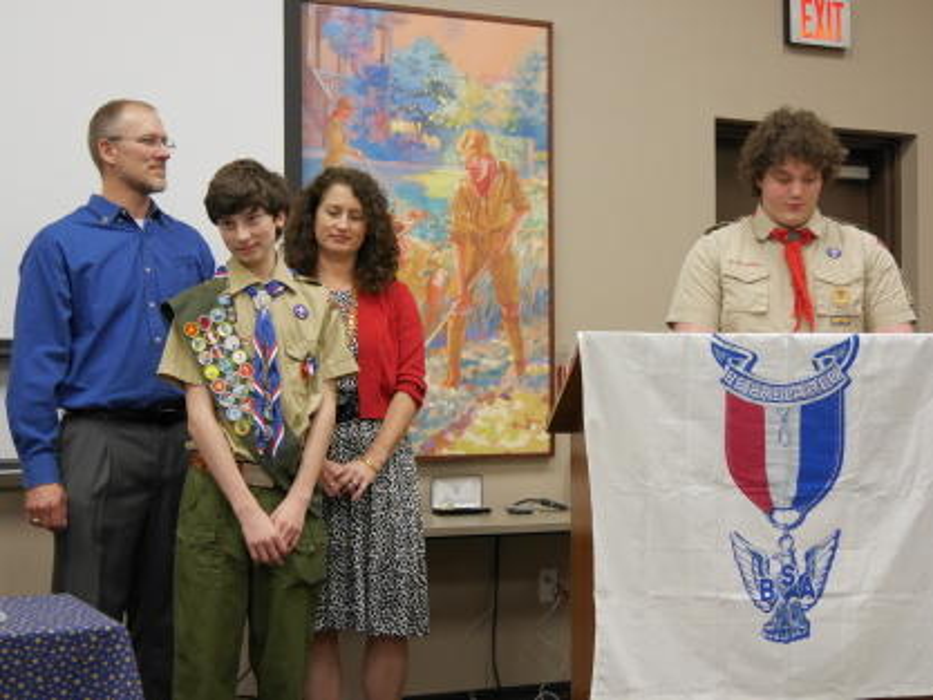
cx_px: 466
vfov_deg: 24.4
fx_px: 1618
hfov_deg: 32.2
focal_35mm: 60
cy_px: 350
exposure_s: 1/60
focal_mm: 30
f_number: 4.4
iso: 1600
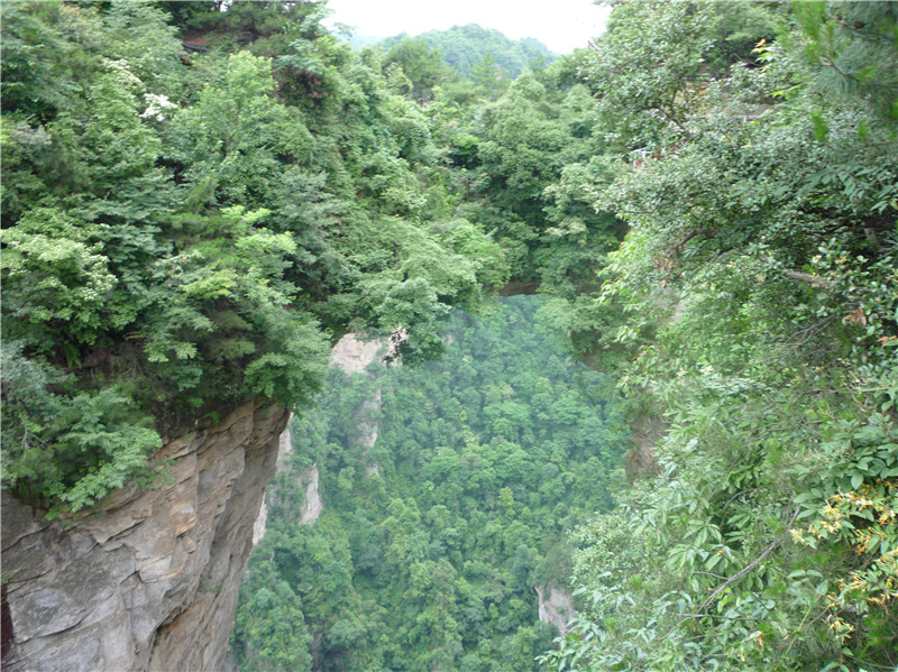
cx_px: 449
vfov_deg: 46.8
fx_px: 778
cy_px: 336
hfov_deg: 60.0
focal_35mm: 30
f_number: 3.3
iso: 100
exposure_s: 1/40
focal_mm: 5.2
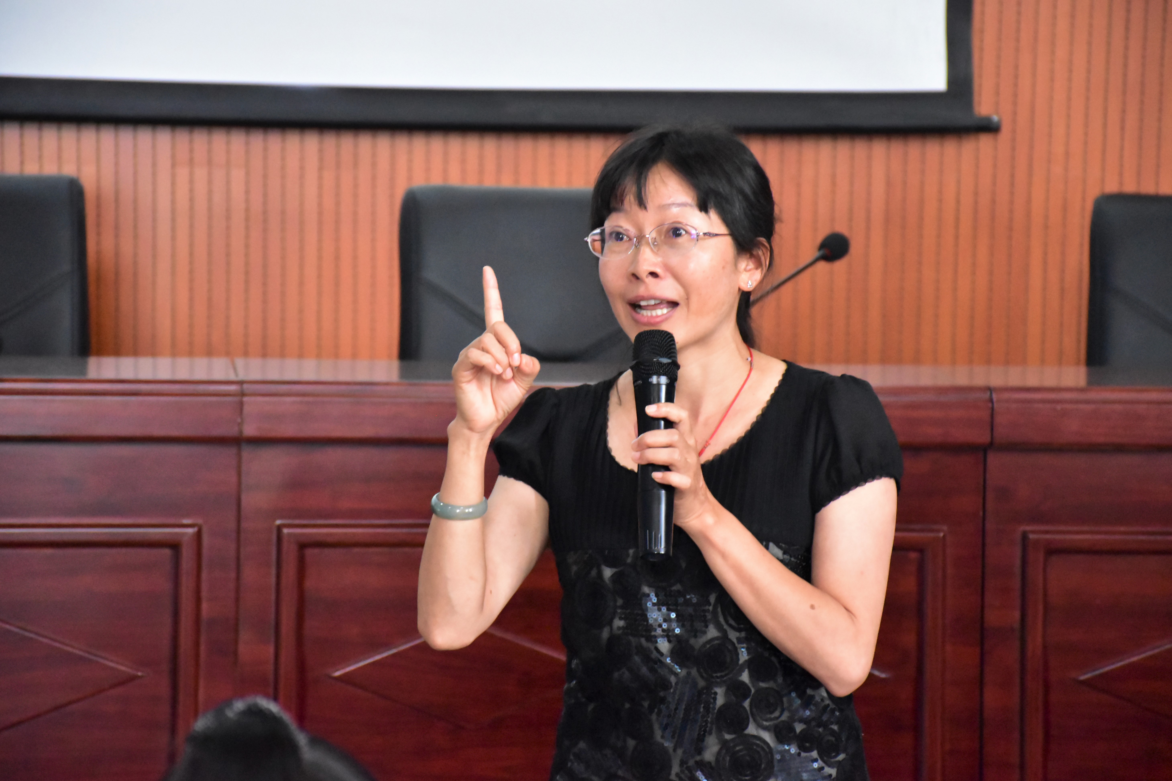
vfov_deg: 9.1
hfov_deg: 13.7
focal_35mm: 150
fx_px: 4883
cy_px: 390
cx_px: 586
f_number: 5.6
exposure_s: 1/160
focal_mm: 100
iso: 9000
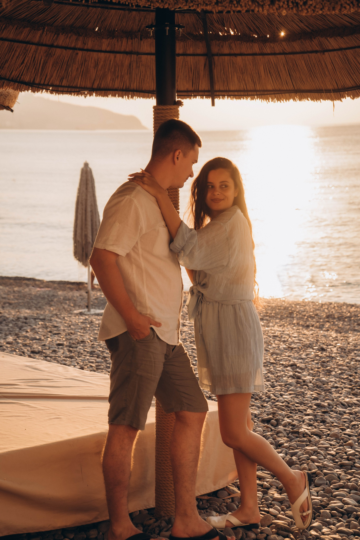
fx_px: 1050
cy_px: 270
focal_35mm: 70
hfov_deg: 19.5
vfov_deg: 28.8
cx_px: 180
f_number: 5.6
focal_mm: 70
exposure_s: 1/500
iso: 500
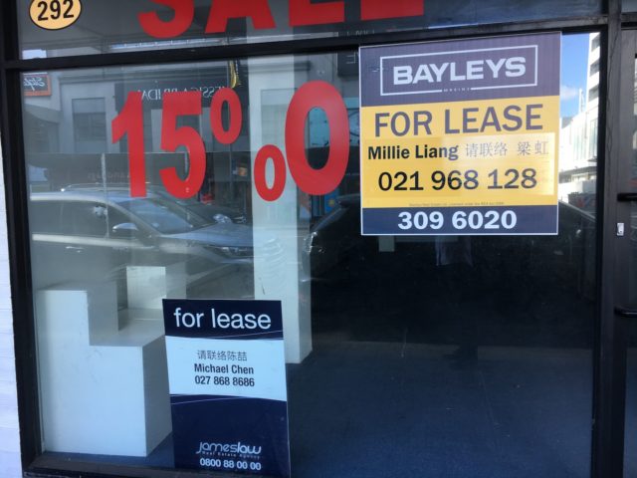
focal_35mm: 29
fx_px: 534
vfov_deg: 48.2
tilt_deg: -4.5
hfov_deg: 61.7
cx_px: 318
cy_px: 239
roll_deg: +1.3
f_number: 2.2
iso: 25
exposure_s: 1/50
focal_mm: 4.15
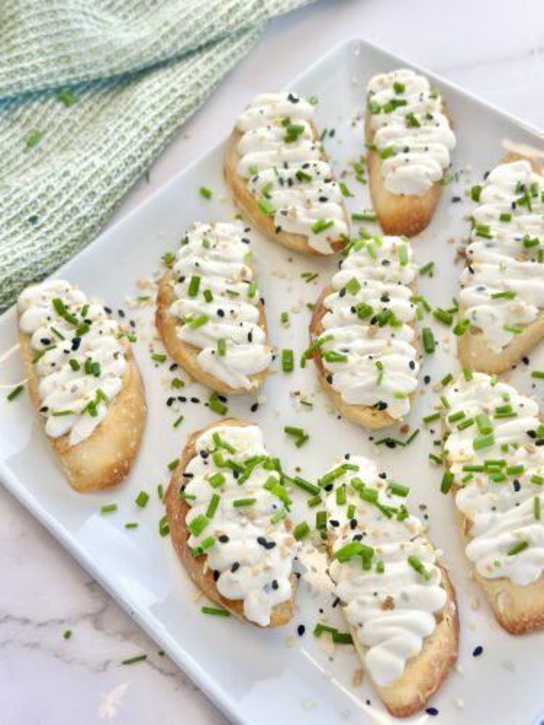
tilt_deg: -56.4
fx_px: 1006
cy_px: 362
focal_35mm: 48
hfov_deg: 30.3
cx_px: 272
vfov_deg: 39.7
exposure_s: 1/406
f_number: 1.78
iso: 80
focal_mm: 6.86
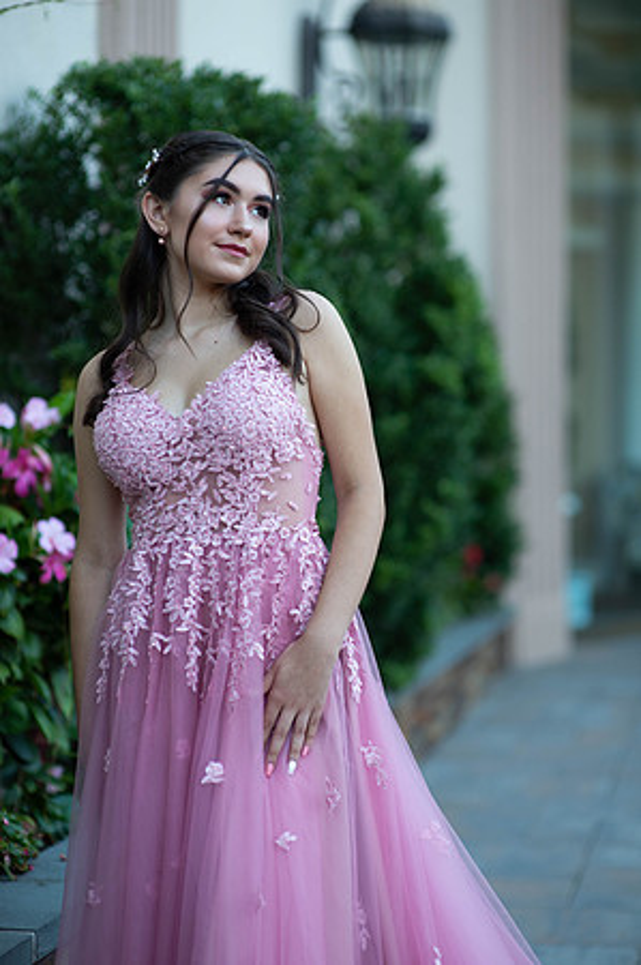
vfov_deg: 23.9
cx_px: 320
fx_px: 2275
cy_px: 482
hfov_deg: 16.0
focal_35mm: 85
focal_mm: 85
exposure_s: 1/640
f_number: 2
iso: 250
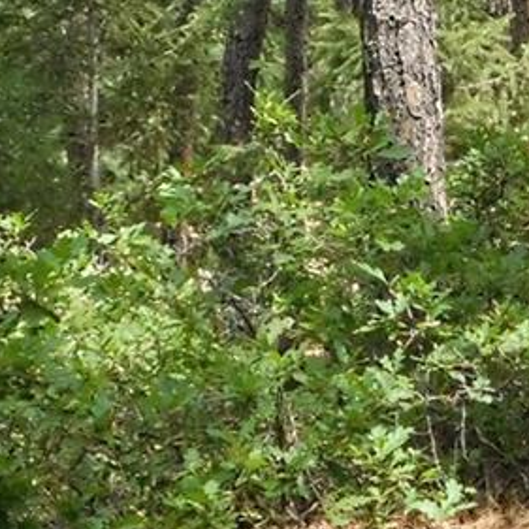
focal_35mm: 163
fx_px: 2818
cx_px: 506
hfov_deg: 10.6
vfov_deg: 10.6
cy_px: 19
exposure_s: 1/640
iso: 800
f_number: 7
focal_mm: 6.3
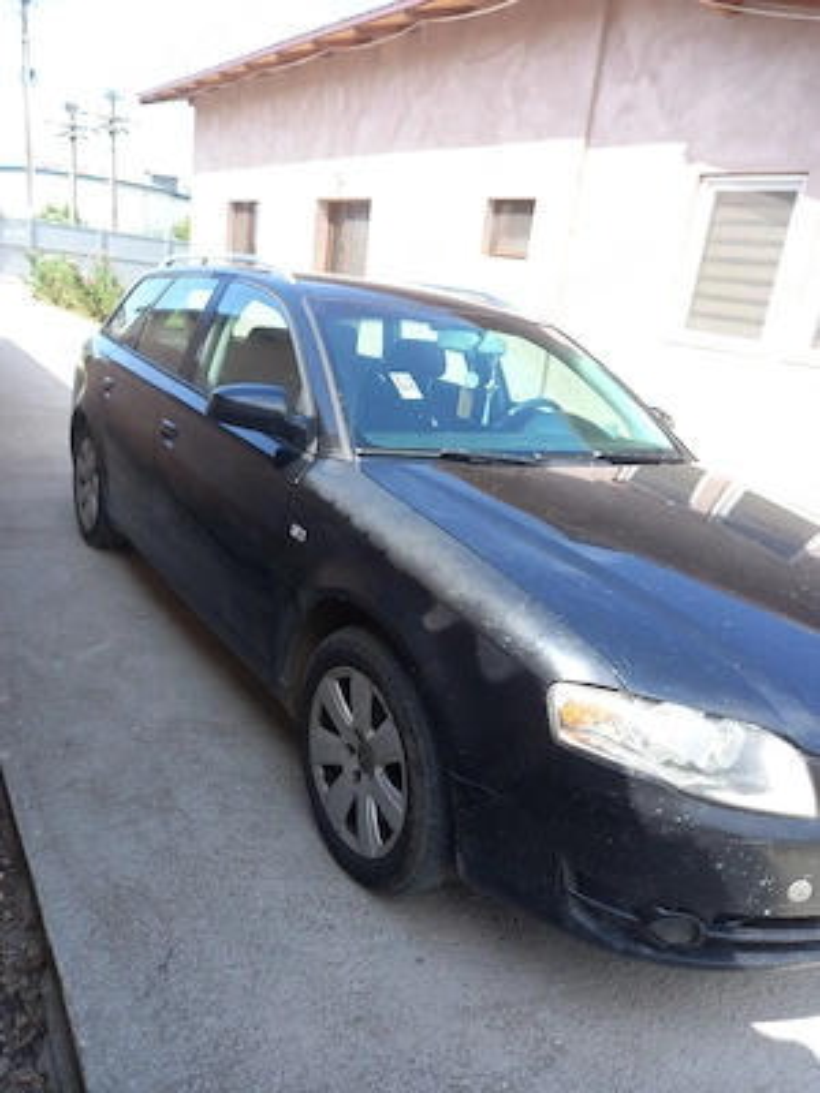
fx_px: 790
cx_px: 410
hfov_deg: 54.9
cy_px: 546
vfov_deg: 69.4
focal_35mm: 25
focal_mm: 4.6
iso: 25
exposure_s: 1/179
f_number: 2
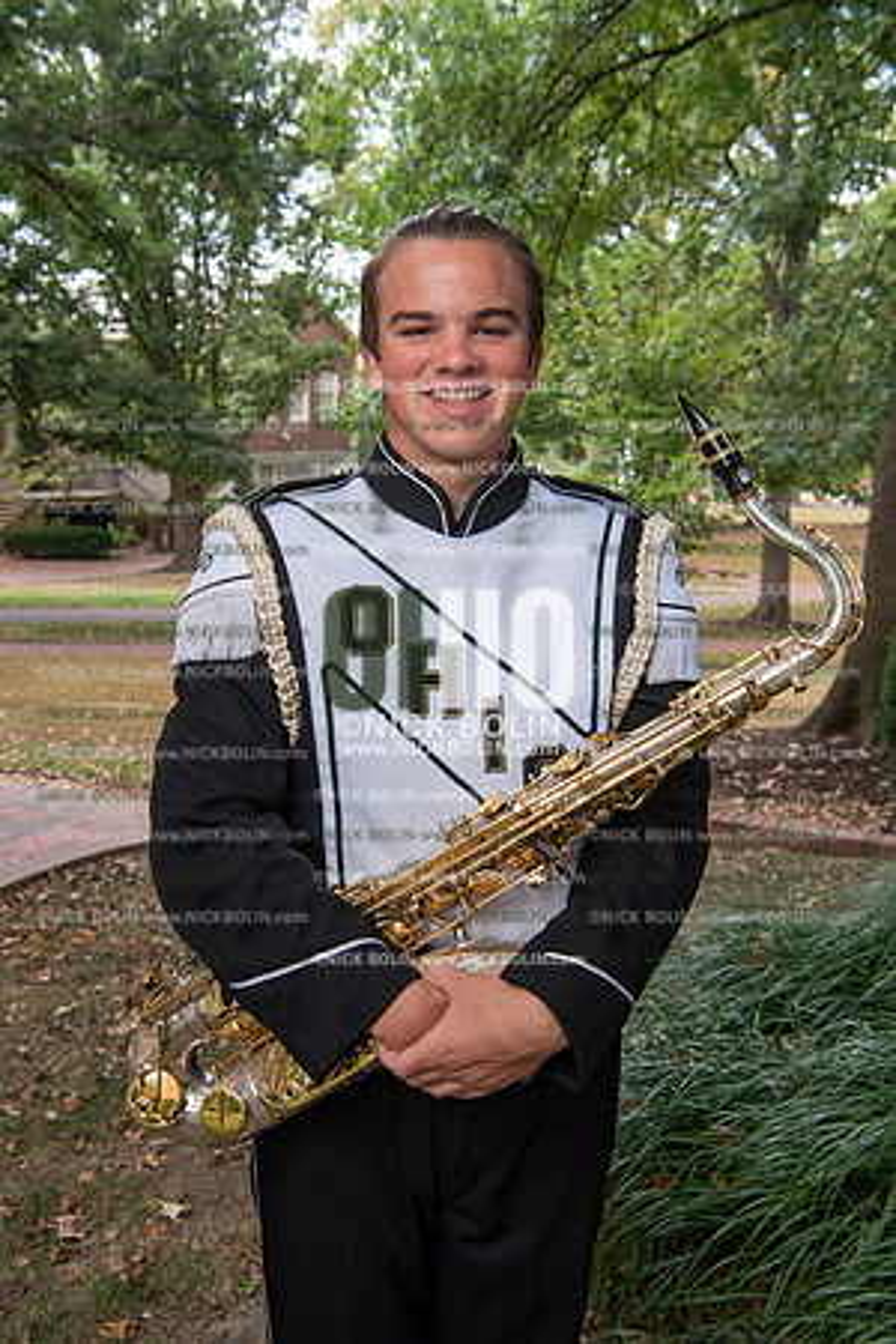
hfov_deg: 31.9
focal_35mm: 42
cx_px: 448
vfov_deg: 46.4
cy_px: 672
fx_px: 1568
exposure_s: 1/100
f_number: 8
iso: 500
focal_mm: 42
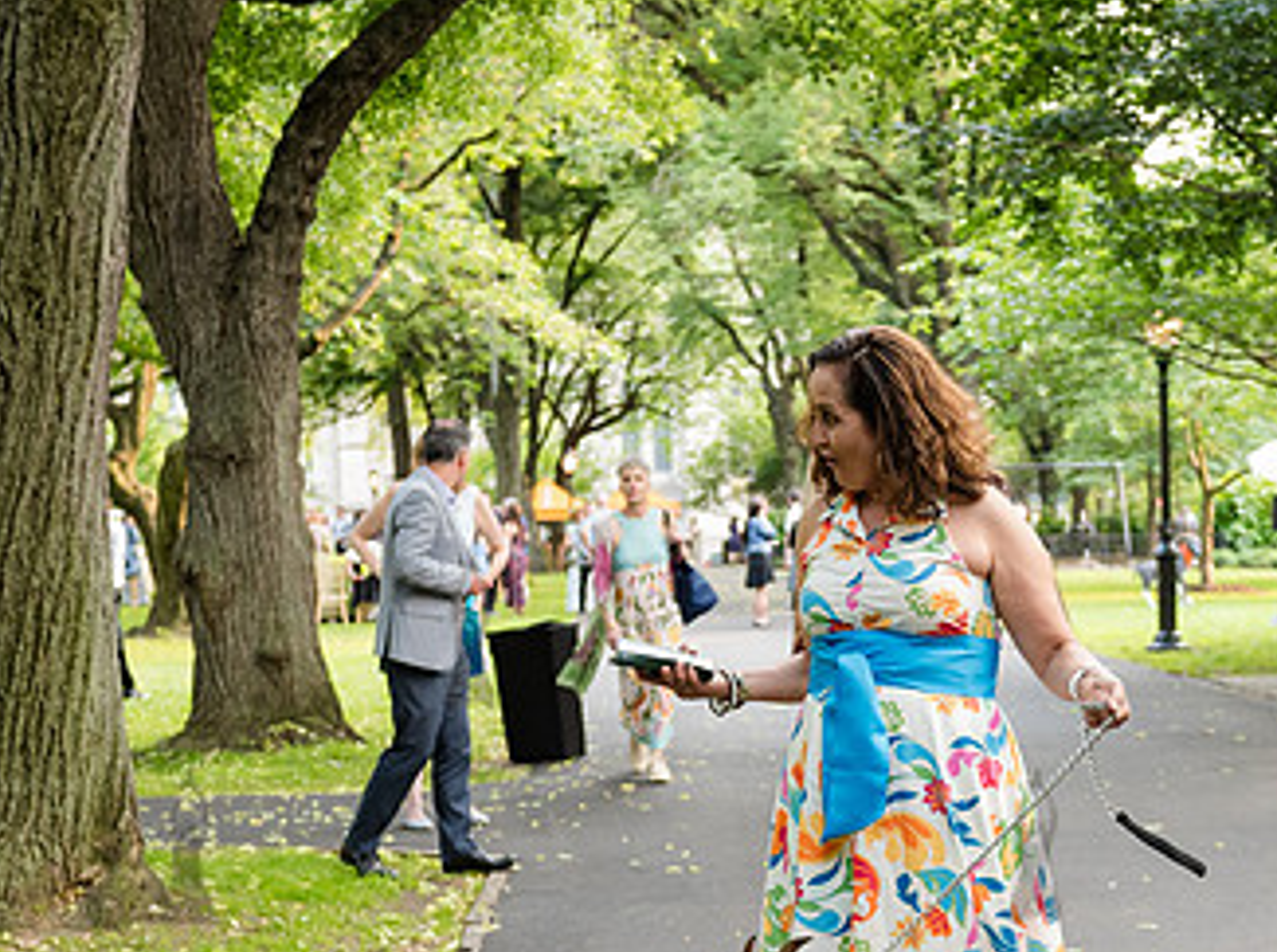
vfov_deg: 20.0
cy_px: 845
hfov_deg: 26.9
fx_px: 2650
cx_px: 869
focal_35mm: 72
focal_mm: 36
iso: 1000
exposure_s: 1/250
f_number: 3.2
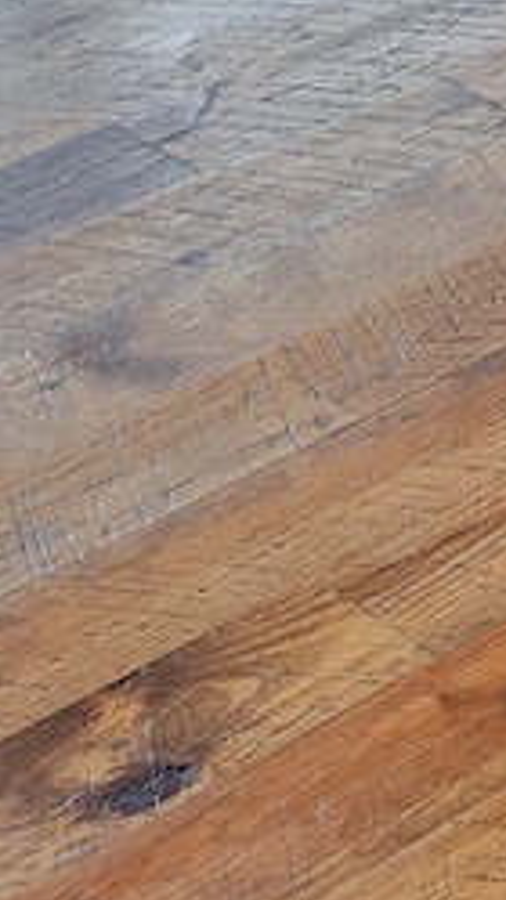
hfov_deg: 7.2
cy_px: -1542
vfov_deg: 11.1
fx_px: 3508
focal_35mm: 147
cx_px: 1565
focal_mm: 14
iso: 100
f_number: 7.1
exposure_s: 1/40
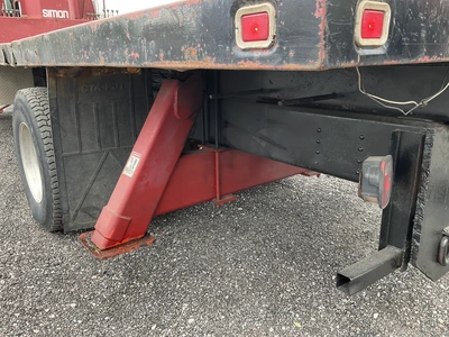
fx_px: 376
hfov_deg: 61.7
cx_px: 224
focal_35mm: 29
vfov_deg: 48.2
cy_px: 168
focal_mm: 3
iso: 25
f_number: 1.8
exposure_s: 1/122
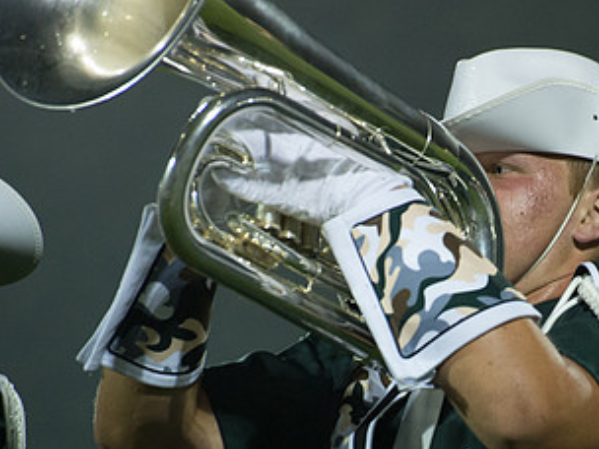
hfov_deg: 4.4
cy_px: 266
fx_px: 7735
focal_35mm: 447
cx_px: 555
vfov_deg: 3.3
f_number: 5.3
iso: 4000
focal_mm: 210
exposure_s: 1/160
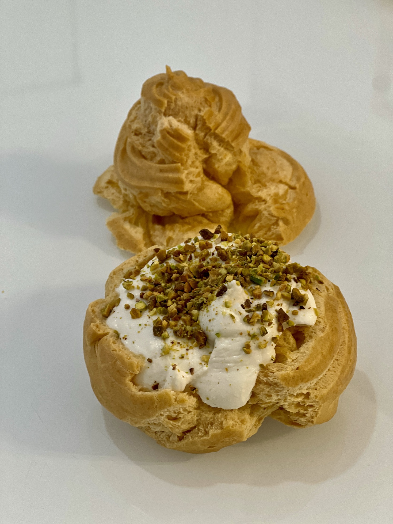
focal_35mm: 77
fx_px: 1166
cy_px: 262
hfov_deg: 19.1
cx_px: 196
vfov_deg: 25.3
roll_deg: -0.5
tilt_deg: -36.5
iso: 125
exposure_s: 1/33
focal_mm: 9
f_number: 2.8
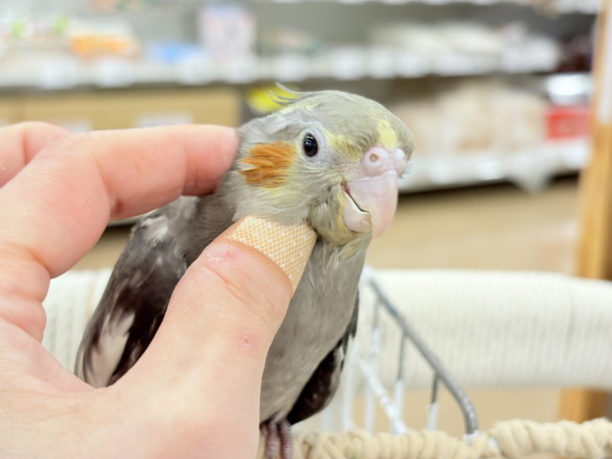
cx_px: 306
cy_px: 230
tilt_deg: -15.5
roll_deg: -1.4
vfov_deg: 28.0
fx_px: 919
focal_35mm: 52
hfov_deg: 36.8
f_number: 1.6
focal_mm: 5.96
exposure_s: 1/50
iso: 64
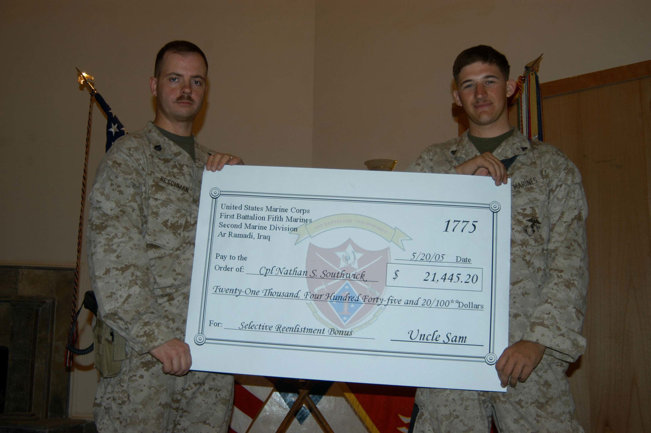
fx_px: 650
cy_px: 216
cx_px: 326
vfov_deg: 36.8
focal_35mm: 36
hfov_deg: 53.2
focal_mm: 24
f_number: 3.5
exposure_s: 1/60
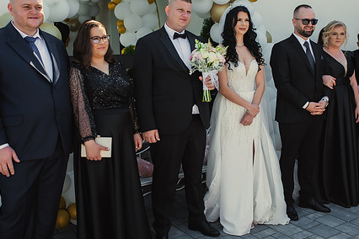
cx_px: 212
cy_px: 112
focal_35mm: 46
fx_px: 459
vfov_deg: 29.2
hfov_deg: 42.6
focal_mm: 31
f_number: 6.3
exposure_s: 1/160
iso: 200
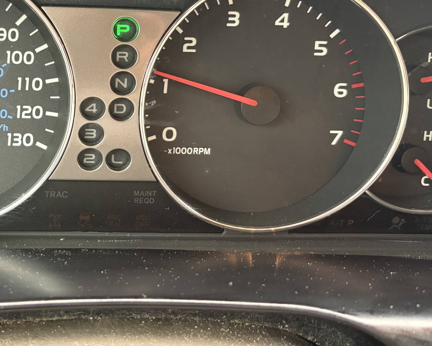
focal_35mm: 50
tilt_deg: -27.9
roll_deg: -4.8
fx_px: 639
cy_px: 113
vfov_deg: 30.0
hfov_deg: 35.8
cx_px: 71
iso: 320
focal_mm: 5.96
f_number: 1.6
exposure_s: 1/60
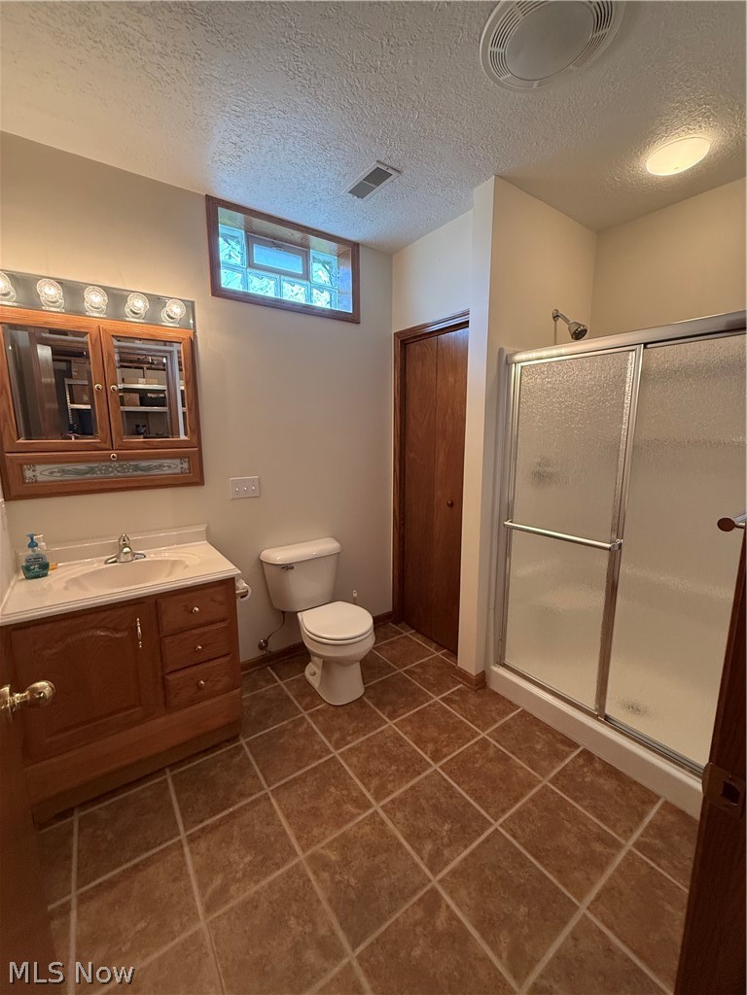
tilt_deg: -9.0
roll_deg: +0.2
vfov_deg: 102.1
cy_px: 498
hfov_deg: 85.7
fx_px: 403
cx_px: 374
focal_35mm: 14
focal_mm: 2.22
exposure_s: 1/120
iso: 400
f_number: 2.2
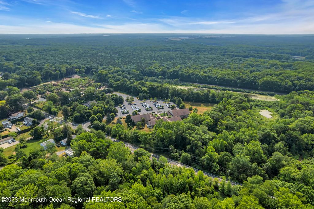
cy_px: 104
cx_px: 157
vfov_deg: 57.2
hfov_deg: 78.6
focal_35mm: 22
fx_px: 192
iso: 100
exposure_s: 1/2500
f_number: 2.8
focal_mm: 8.38
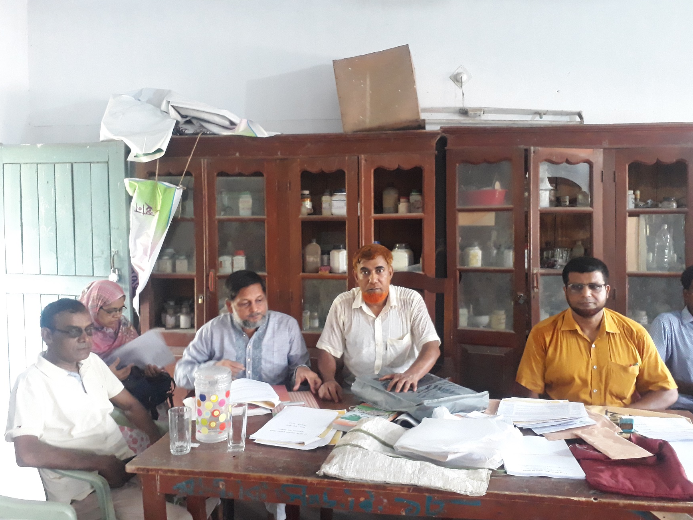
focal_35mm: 28
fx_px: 561
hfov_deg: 63.4
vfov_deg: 49.7
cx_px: 350
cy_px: 255
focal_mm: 3.6
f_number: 1.9
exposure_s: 1/17
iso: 400
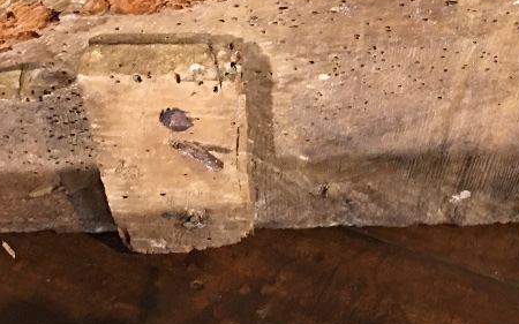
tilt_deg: -45.1
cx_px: 544
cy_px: -120
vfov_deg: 15.0
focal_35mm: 82
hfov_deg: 23.9
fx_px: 1160
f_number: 2.2
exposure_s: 1/17
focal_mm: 4.15
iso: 100
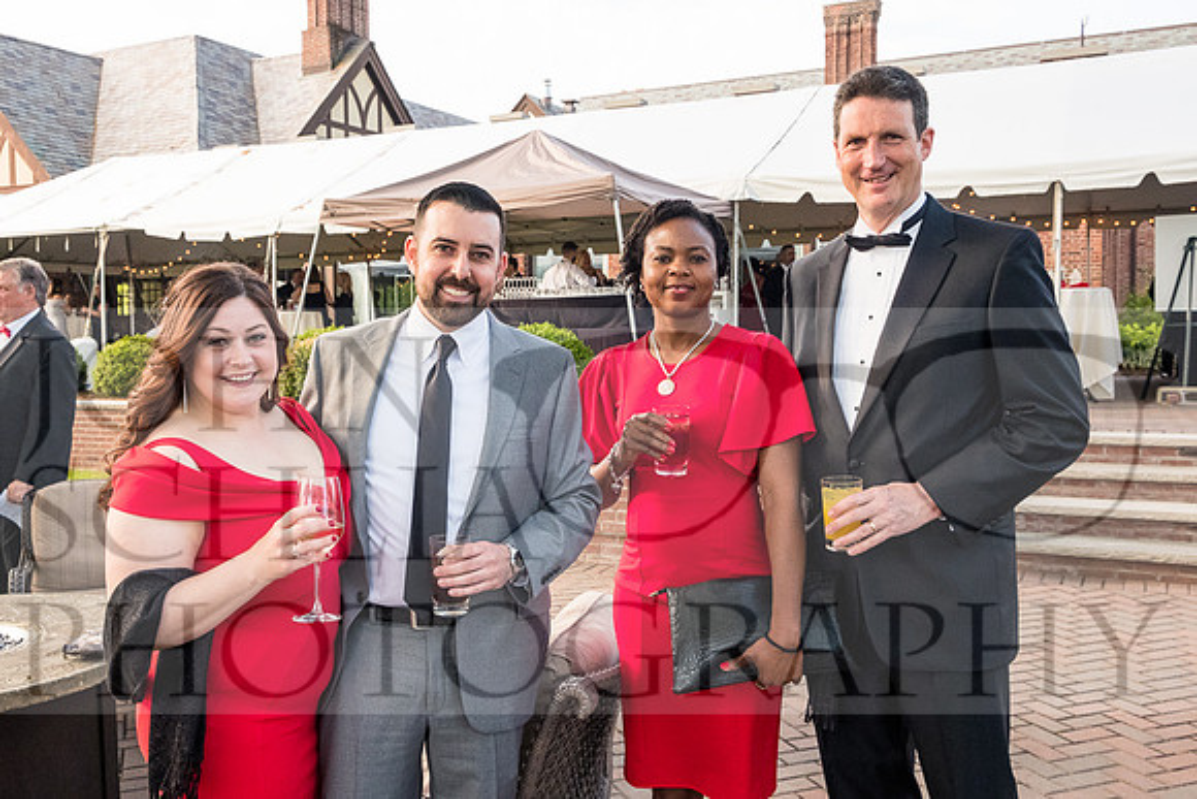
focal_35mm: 34
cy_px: 399
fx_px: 1139
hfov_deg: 55.4
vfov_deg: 38.6
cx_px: 547
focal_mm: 20.5
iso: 2000
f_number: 7.1
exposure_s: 1/640
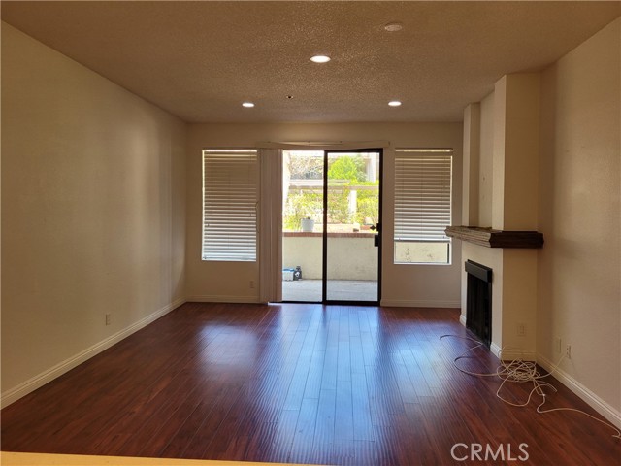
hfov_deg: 67.3
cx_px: 310
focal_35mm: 26
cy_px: 233
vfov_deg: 53.1
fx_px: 466
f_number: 1.8
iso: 125
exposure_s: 1/119
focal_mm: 5.4
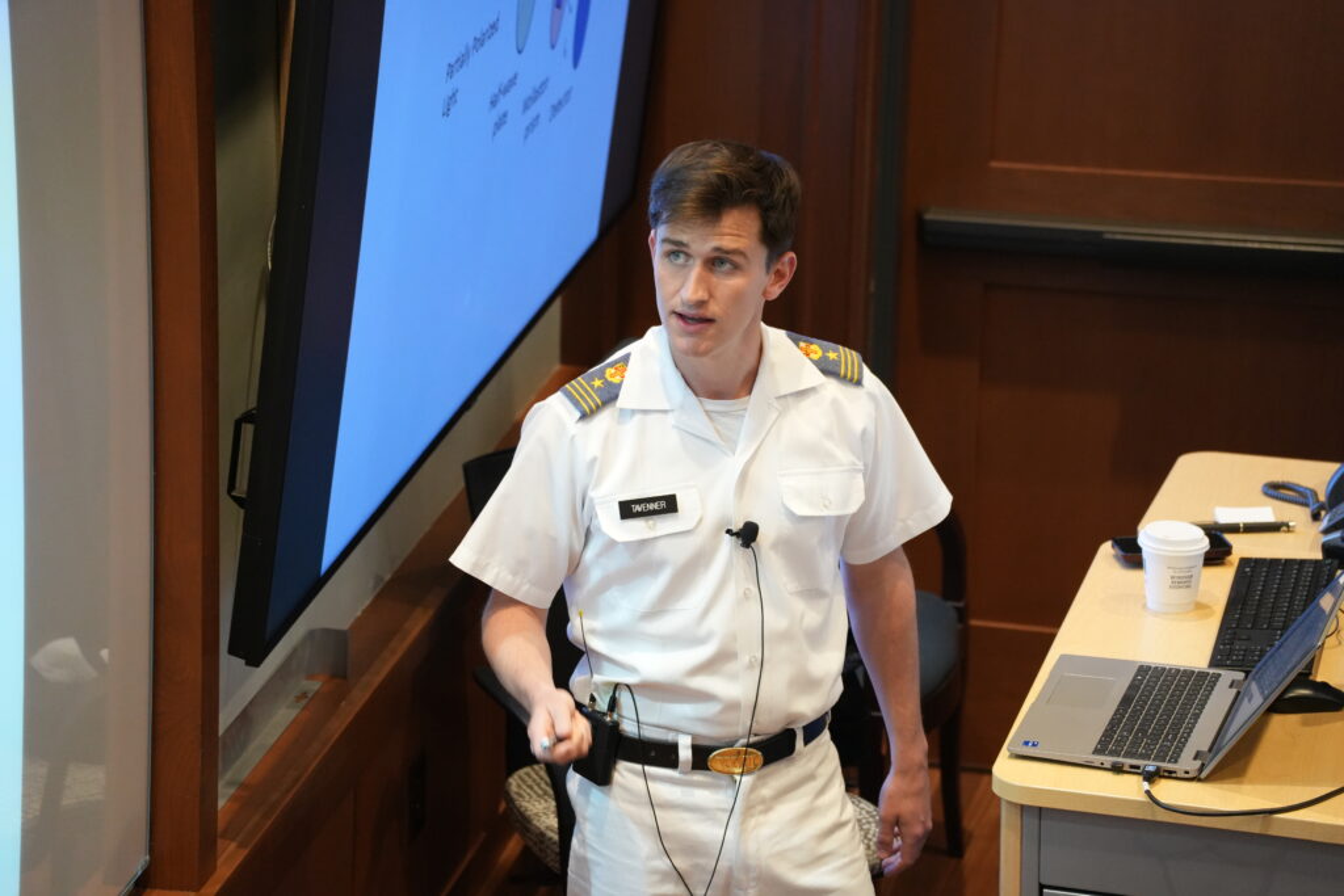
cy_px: 448
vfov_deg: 8.9
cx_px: 672
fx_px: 5750
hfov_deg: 13.3
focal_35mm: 154
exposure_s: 1/100
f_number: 6.3
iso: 5000
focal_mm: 154
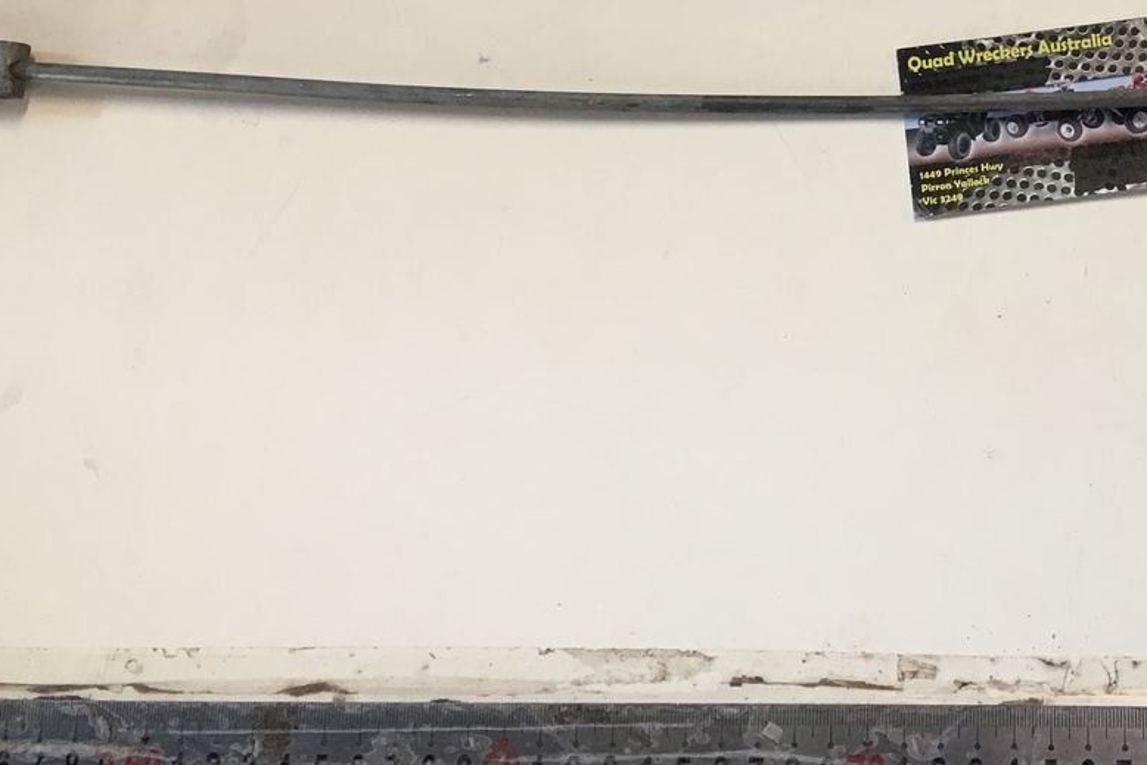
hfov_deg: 30.8
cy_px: -35
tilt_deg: -75.5
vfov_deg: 21.0
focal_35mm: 62
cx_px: 1042
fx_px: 1976
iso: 100
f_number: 2.2
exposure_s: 1/33
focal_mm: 4.15
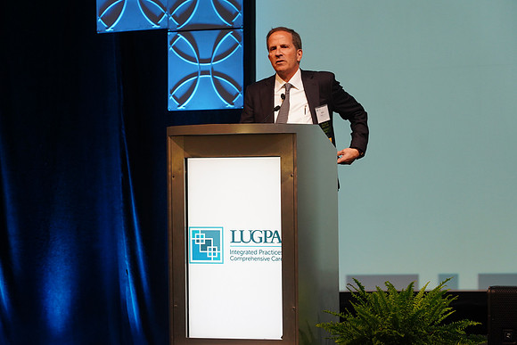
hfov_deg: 19.5
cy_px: 172
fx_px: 1508
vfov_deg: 13.0
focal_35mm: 105
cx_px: 258
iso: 1600
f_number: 5.6
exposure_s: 1/125
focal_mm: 105
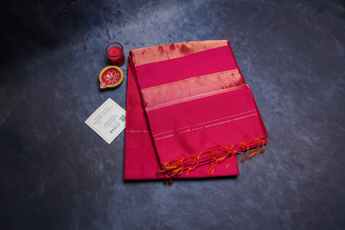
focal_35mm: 35
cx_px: 172
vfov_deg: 37.9
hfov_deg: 54.4
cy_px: 115
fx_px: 335
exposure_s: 1/100
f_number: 4
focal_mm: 35
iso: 250
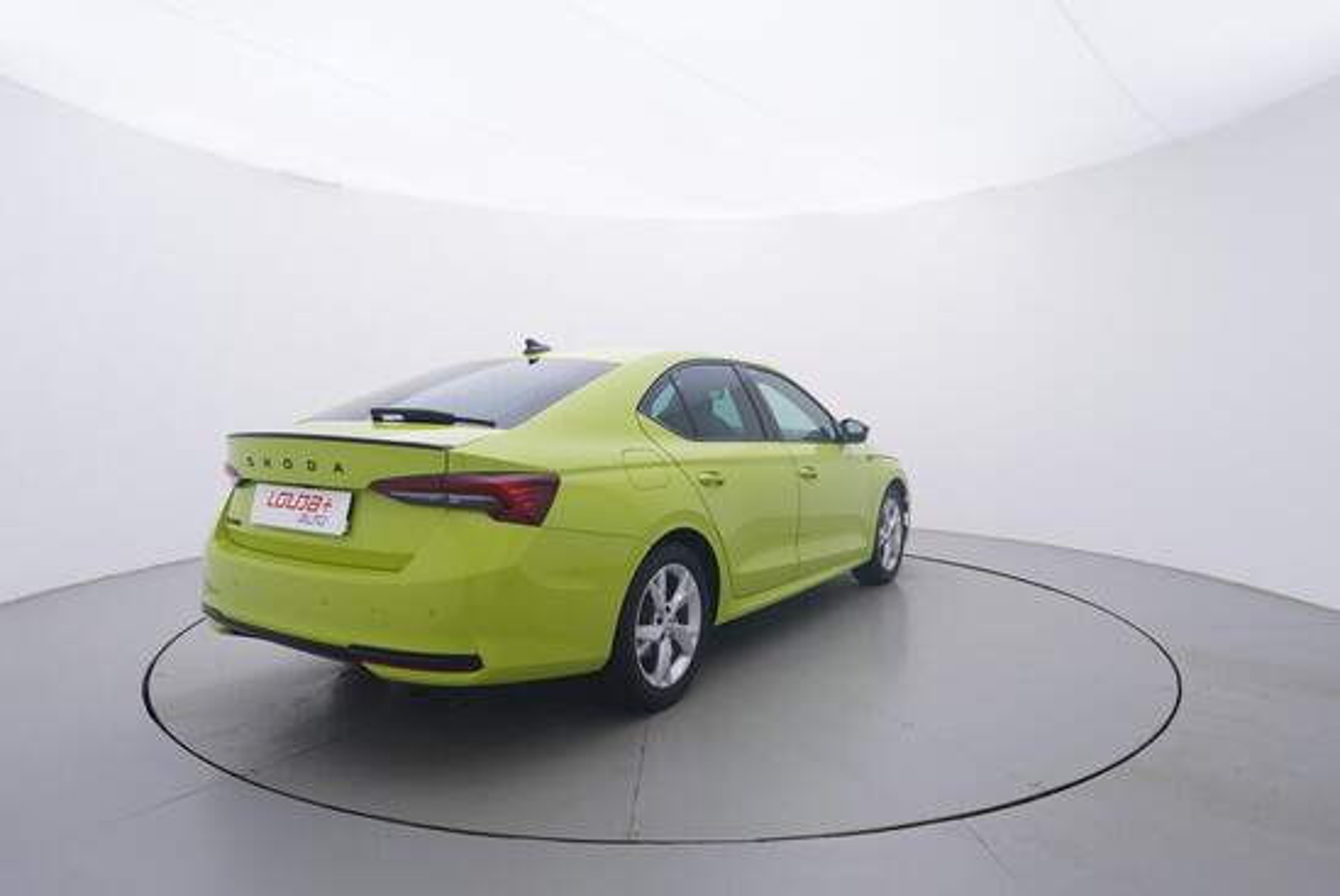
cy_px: 448
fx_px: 838
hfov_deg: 77.3
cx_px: 670
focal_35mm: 22
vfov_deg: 56.2
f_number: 5
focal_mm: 15
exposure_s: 1/80
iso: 200
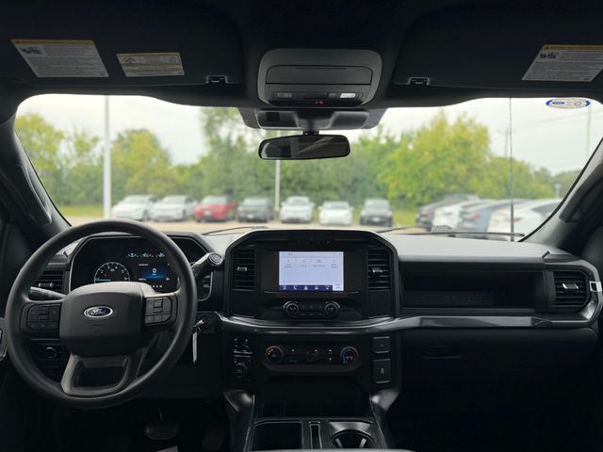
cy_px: 226
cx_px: 302
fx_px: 418
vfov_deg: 56.8
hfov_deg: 71.6
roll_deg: -1.4
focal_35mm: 24
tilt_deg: -3.9
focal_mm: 6.76
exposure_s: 1/765
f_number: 1.78
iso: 100
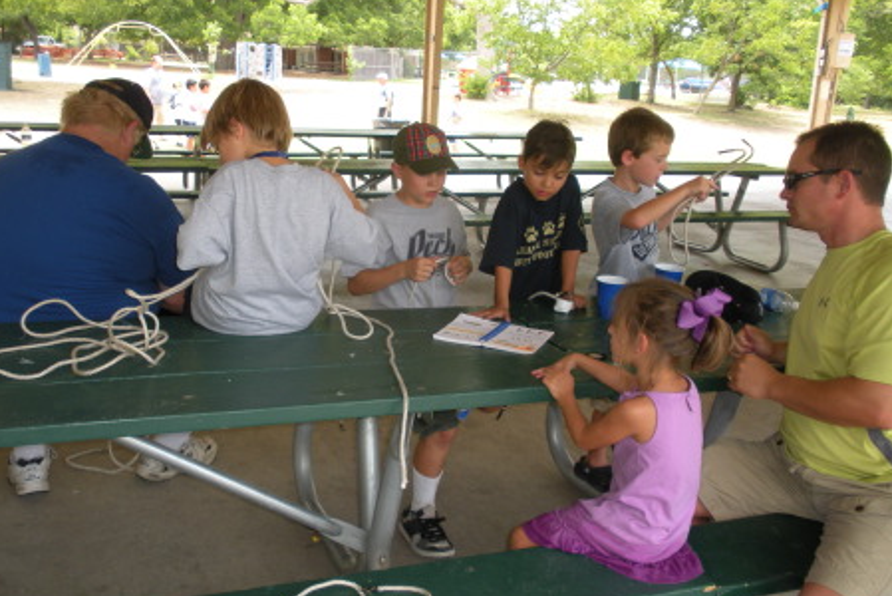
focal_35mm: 38
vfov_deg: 35.1
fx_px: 942
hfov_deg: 50.7
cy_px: 294
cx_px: 443
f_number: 3.5
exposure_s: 1/87
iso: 88
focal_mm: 6.3
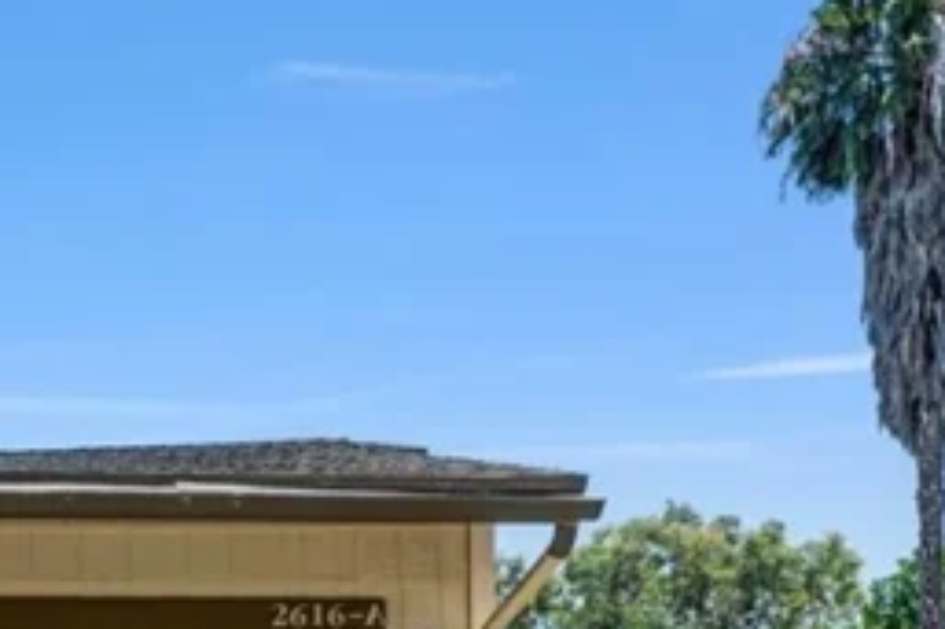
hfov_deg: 34.1
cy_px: 839
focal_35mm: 49
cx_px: -131
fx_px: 1285
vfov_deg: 23.9
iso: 400
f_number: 9
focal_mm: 10
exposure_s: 1/500
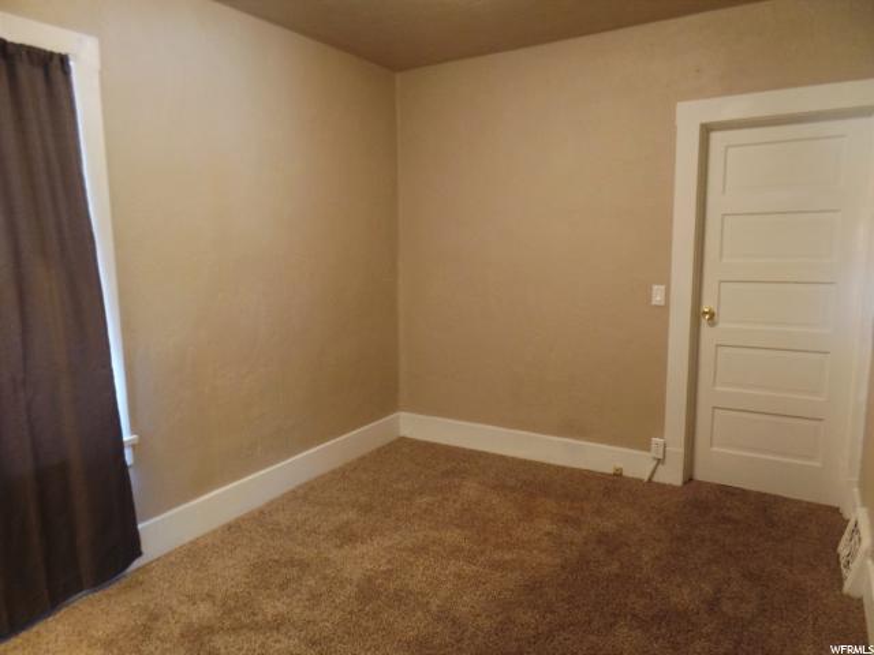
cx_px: 437
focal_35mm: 23
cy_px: 328
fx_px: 581
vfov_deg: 58.9
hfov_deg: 73.9
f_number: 2.8
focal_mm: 4.1
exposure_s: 1/20
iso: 400
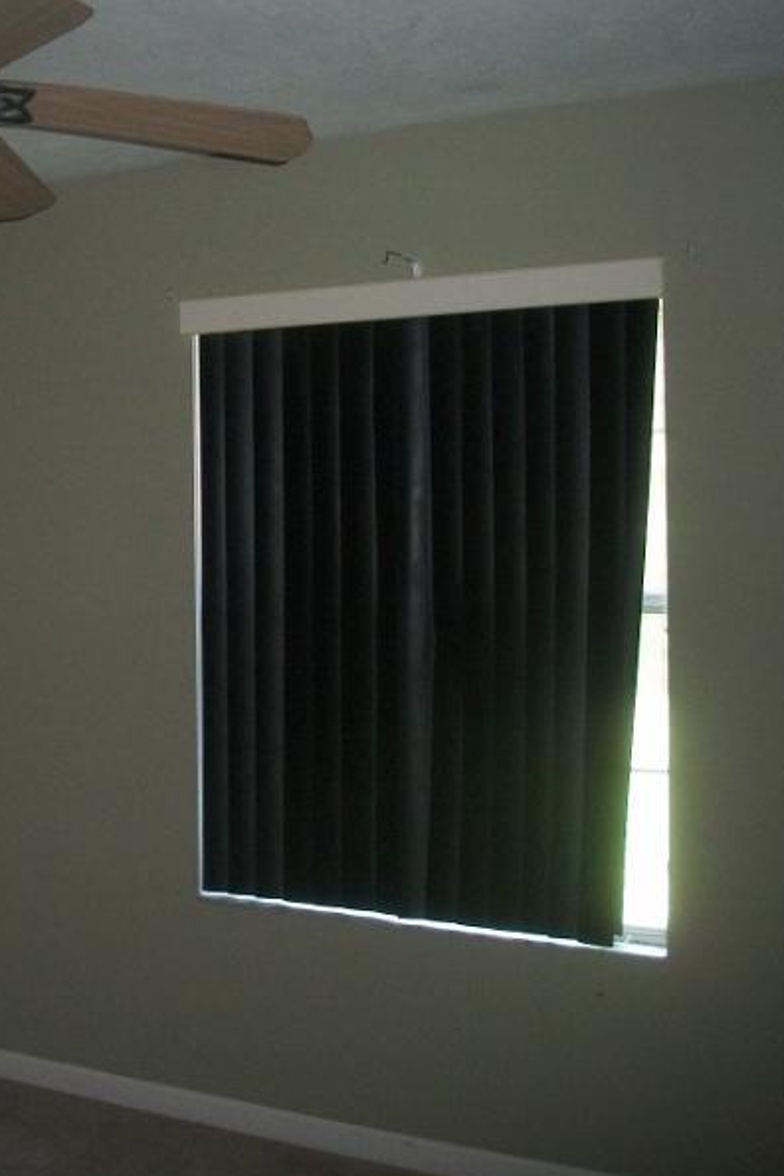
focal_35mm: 49
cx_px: 180
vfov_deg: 40.3
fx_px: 1601
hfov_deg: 27.1
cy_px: 592
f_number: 3.1
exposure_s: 1/30
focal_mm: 6.3
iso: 320
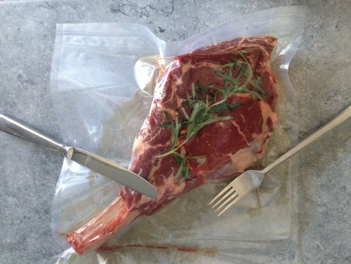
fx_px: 335
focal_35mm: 33
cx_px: 176
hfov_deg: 55.4
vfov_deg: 42.9
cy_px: 132
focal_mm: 4.12
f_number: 2.4
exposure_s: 1/20
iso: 400
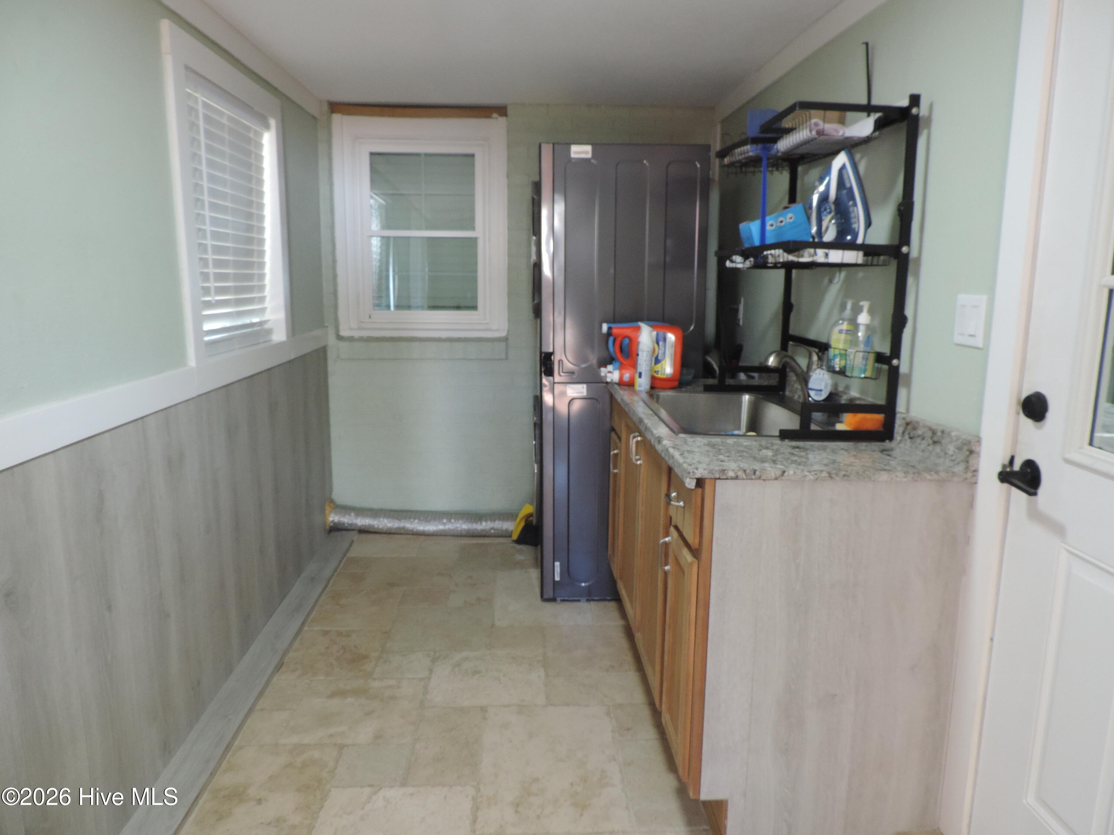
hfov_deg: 71.6
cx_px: 557
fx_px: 772
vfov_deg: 56.8
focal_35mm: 24
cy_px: 418
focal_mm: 4.3
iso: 360
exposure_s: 1/30
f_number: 3
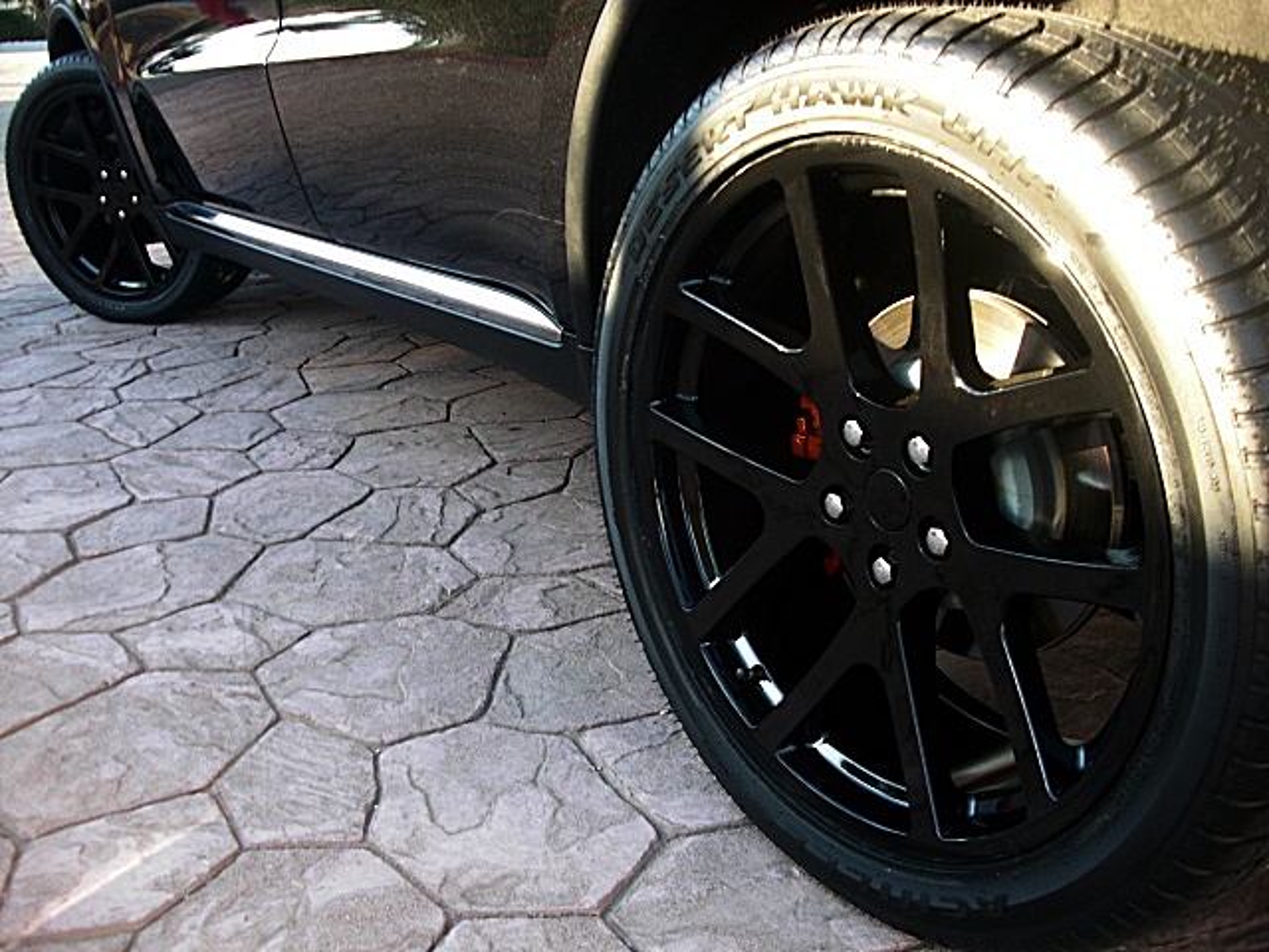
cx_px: 634
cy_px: 476
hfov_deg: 51.4
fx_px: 1320
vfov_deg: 39.7
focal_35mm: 36
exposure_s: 1/80
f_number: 2.8
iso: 100
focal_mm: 6.3
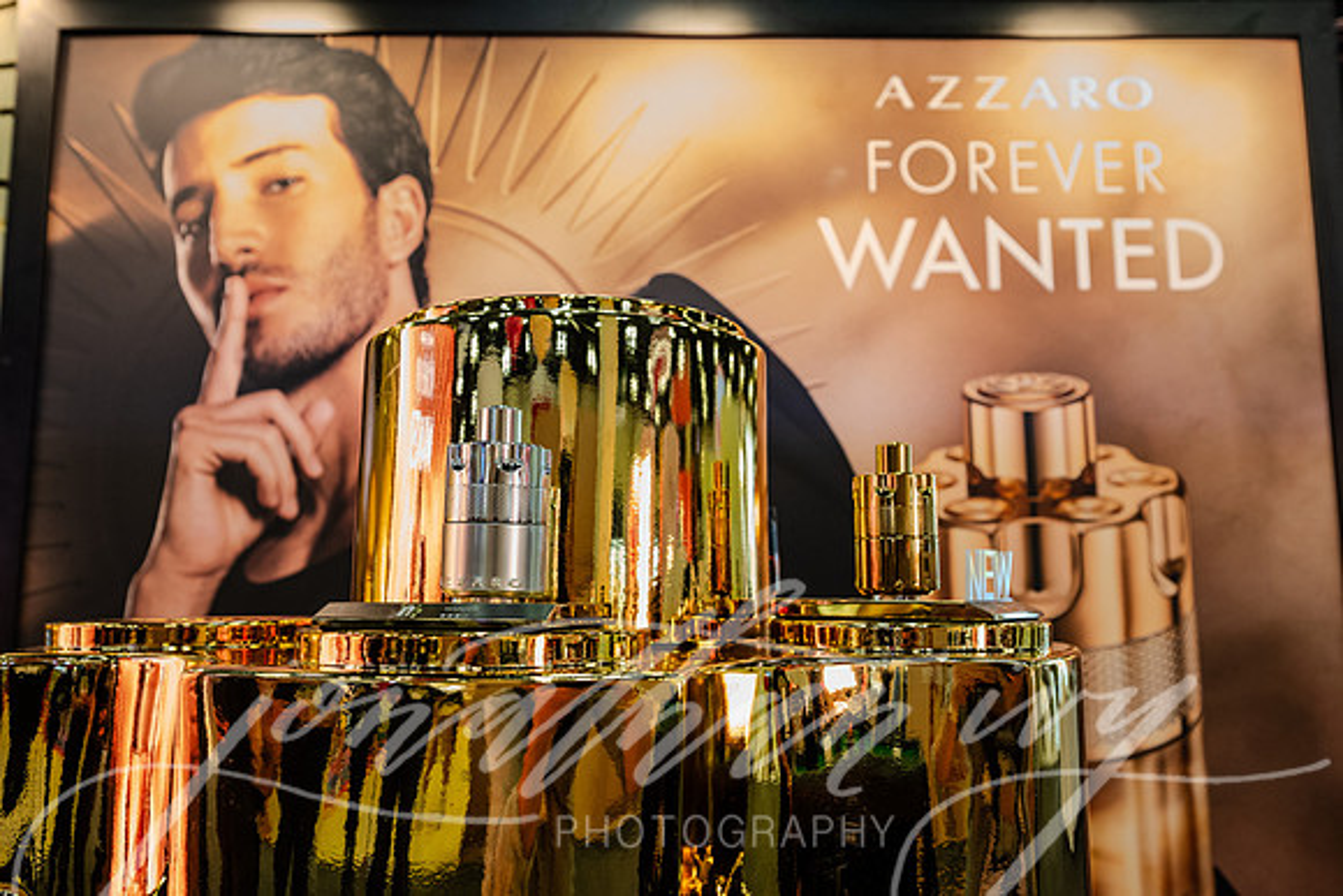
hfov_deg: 61.9
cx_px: 672
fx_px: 1119
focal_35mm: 30
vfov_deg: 43.6
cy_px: 448
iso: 2000
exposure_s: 1/40
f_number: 5.6
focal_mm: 30
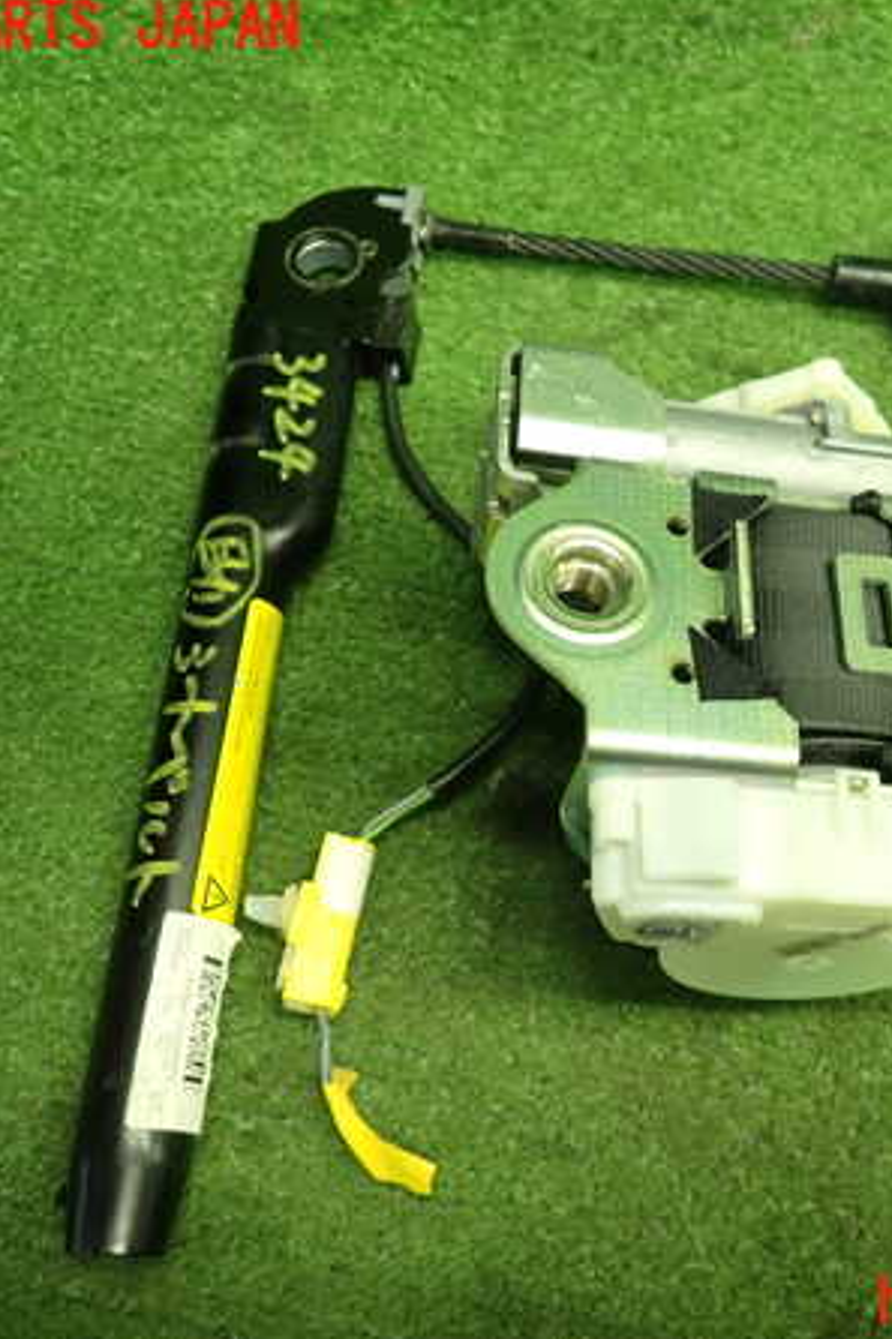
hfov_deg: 37.0
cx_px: 655
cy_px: 666
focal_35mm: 35
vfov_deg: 54.5
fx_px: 1302
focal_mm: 4.5
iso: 200
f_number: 2
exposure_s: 1/40
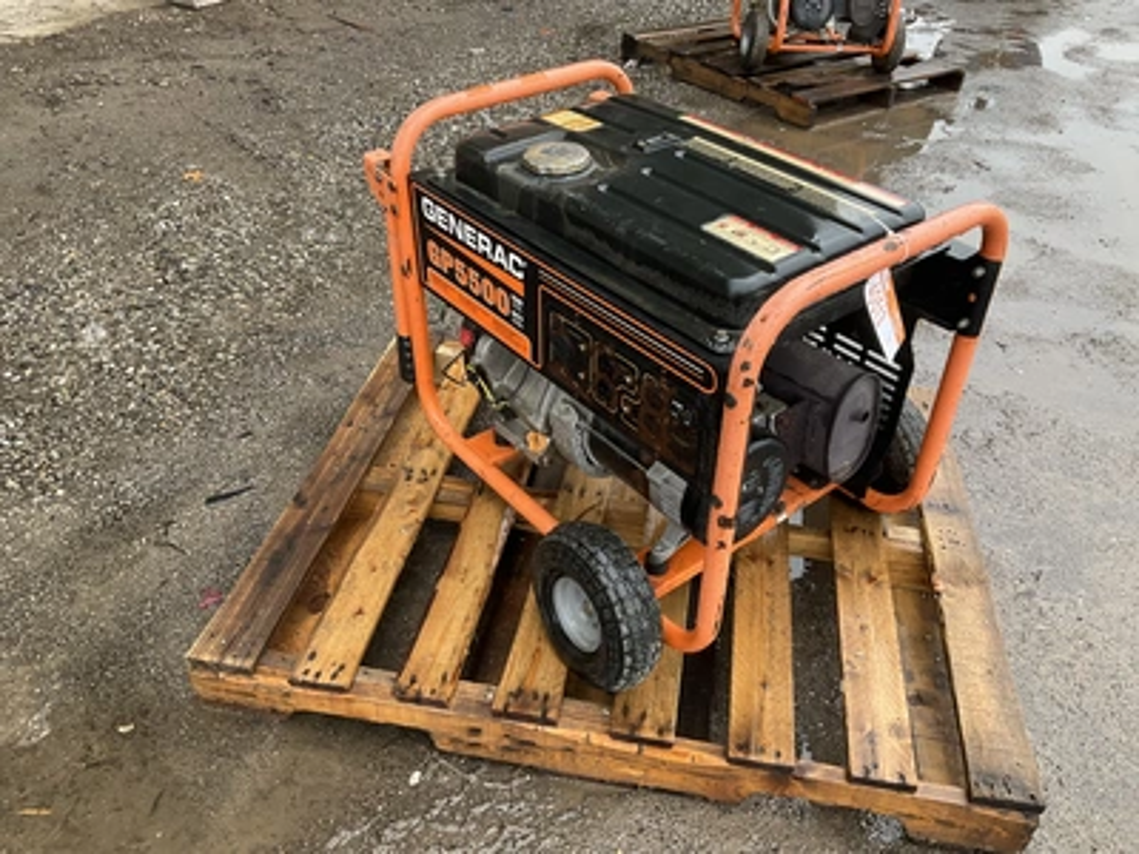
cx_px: 570
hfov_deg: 61.7
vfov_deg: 48.2
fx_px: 954
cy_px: 427
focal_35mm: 29
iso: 32
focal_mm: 3
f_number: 1.8
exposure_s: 1/122
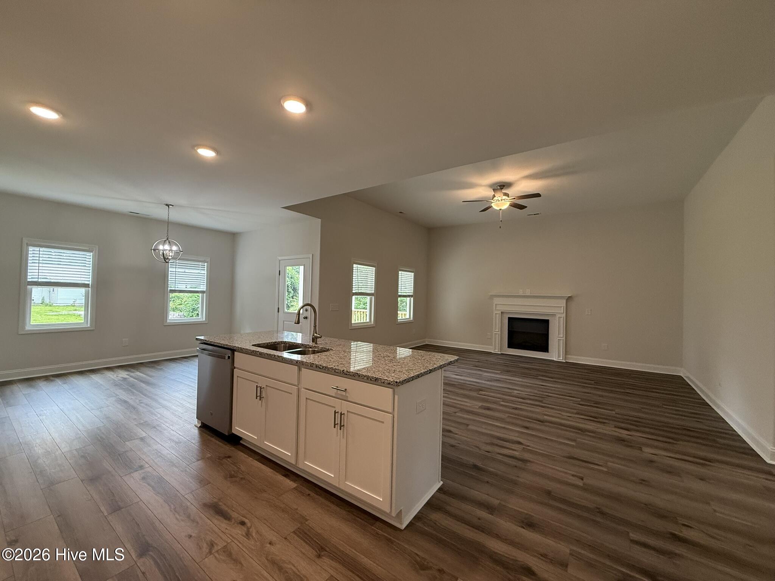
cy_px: 290
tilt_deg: +1.4
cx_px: 388
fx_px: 313
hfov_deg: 102.1
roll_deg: -1.3
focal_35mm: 14
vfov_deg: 85.7
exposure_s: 1/120
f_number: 2.2
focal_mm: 2.22
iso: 250
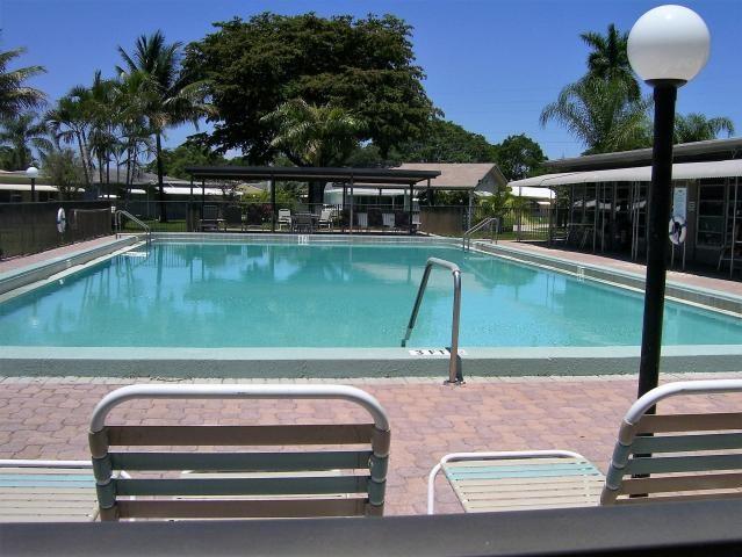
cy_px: 278
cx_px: 371
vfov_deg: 41.8
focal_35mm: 34
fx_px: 729
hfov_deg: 53.9
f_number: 4.8
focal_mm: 5.6
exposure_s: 1/1000
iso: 80
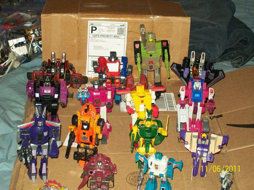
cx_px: 127
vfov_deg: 21.0
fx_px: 514
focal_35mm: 70
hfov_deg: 27.8
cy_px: 95
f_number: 3.8
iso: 160
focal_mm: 11.6
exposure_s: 1/100
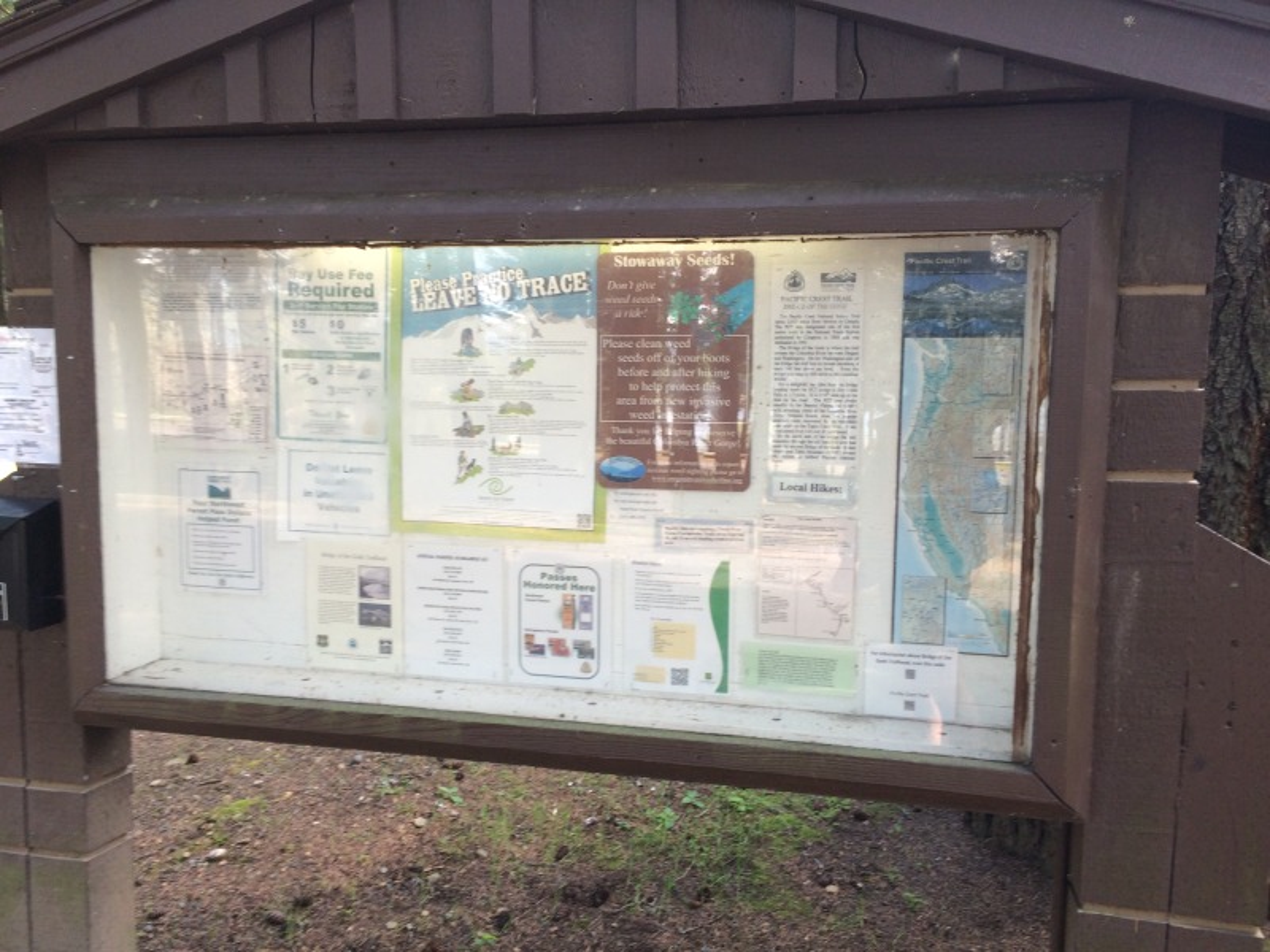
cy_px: 476
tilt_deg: -9.1
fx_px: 1064
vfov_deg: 48.2
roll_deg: -0.6
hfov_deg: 61.7
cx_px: 635
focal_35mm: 29
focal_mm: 4.15
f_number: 2.2
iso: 50
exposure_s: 1/60
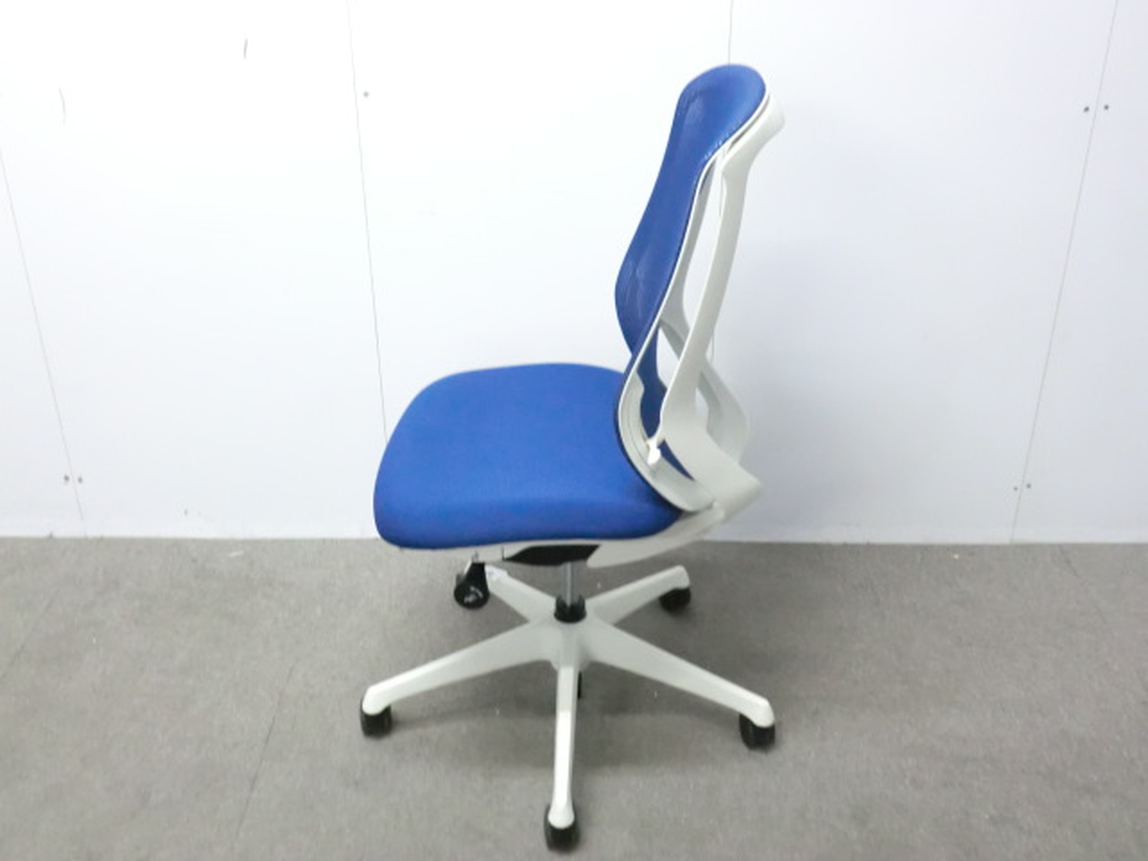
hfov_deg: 49.0
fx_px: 1260
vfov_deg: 37.7
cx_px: 574
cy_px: 430
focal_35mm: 38
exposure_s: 1/30
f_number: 3.9
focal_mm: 6.9
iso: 800
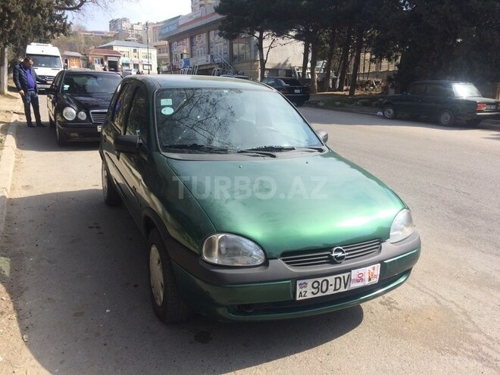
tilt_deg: -13.5
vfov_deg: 48.2
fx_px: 419
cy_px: 188
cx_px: 250
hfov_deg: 61.7
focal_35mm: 29
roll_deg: +1.2
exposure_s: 1/1053
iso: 32
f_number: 2.2
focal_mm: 4.15
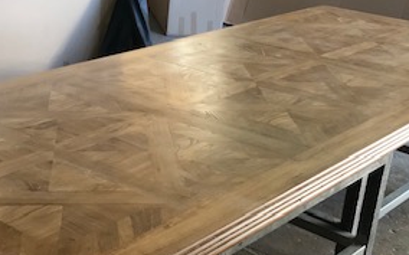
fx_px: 746
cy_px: 157
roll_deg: -4.5
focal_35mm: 67
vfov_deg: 19.4
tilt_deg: -20.7
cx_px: 156
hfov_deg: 30.5
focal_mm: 3.99
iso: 32
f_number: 1.8
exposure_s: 1/50
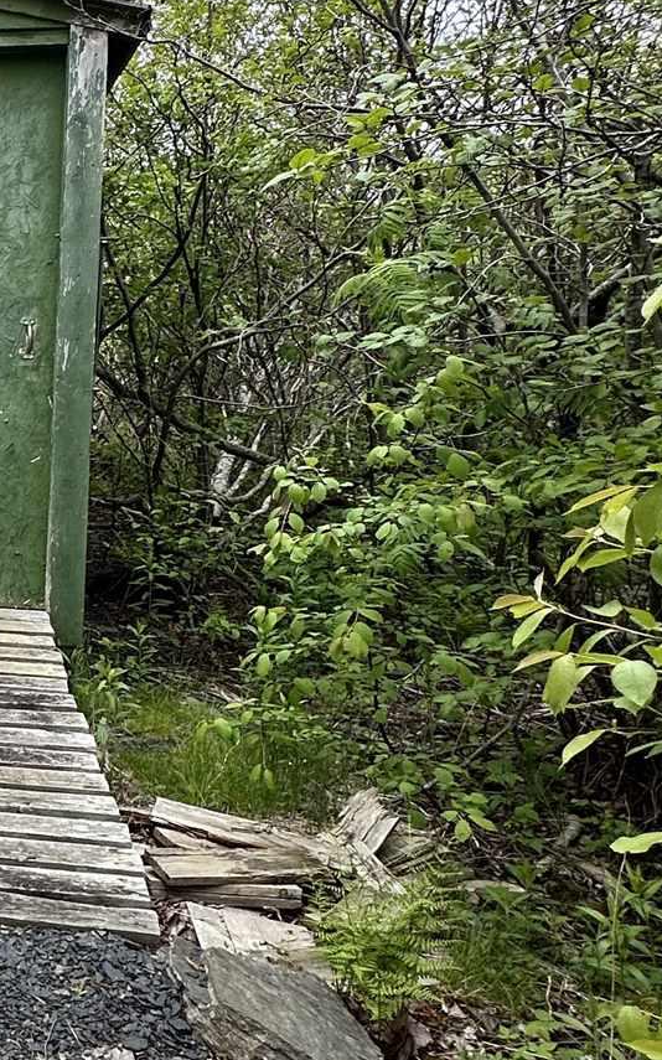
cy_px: 465
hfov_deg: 24.8
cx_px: -327
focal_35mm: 40
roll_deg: -0.4
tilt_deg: -5.1
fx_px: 1155
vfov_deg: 49.2
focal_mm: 2.22
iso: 40
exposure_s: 1/509
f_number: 2.2
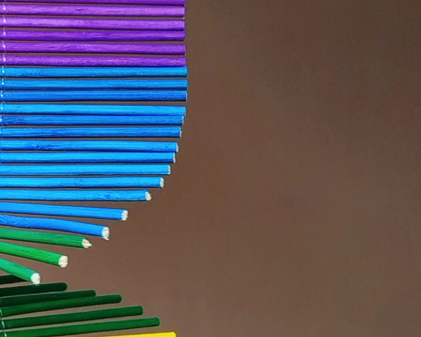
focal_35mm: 124
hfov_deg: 15.3
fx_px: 1545
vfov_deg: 12.4
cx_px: 7
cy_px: 167
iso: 50
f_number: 1.7
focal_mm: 5.31
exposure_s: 1/60
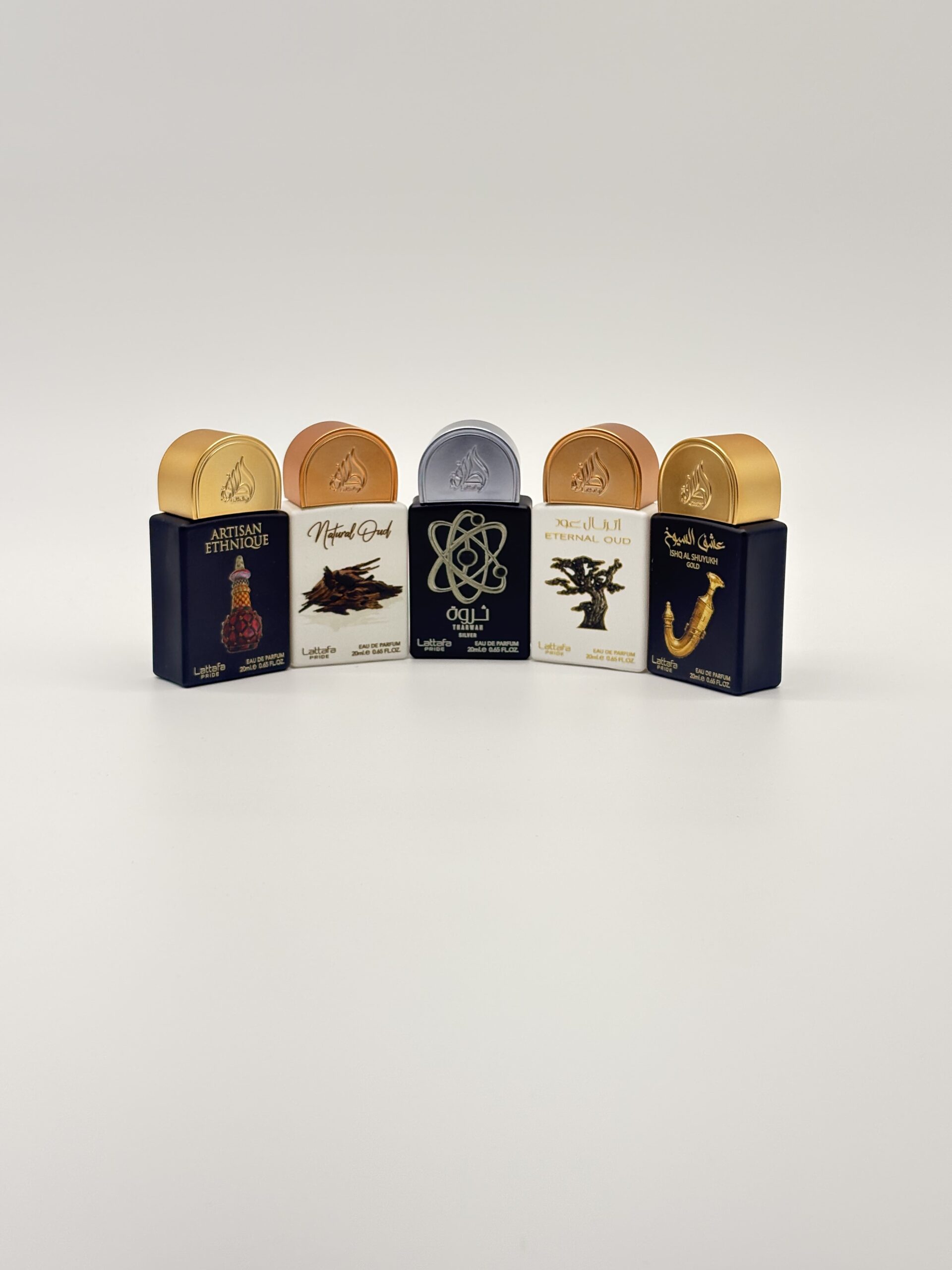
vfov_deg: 36.8
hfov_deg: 28.0
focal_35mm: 52
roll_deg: +0.5
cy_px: 635
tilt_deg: -12.4
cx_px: 476
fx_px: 1907
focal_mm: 5.96
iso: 40
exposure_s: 1/369
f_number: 1.6
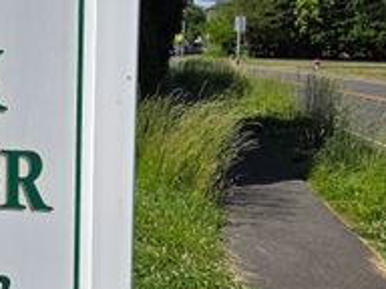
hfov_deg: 30.2
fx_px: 669
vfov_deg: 24.4
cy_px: 117
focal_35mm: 60
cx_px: 10
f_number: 1.8
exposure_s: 1/6618
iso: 80
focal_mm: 5.4
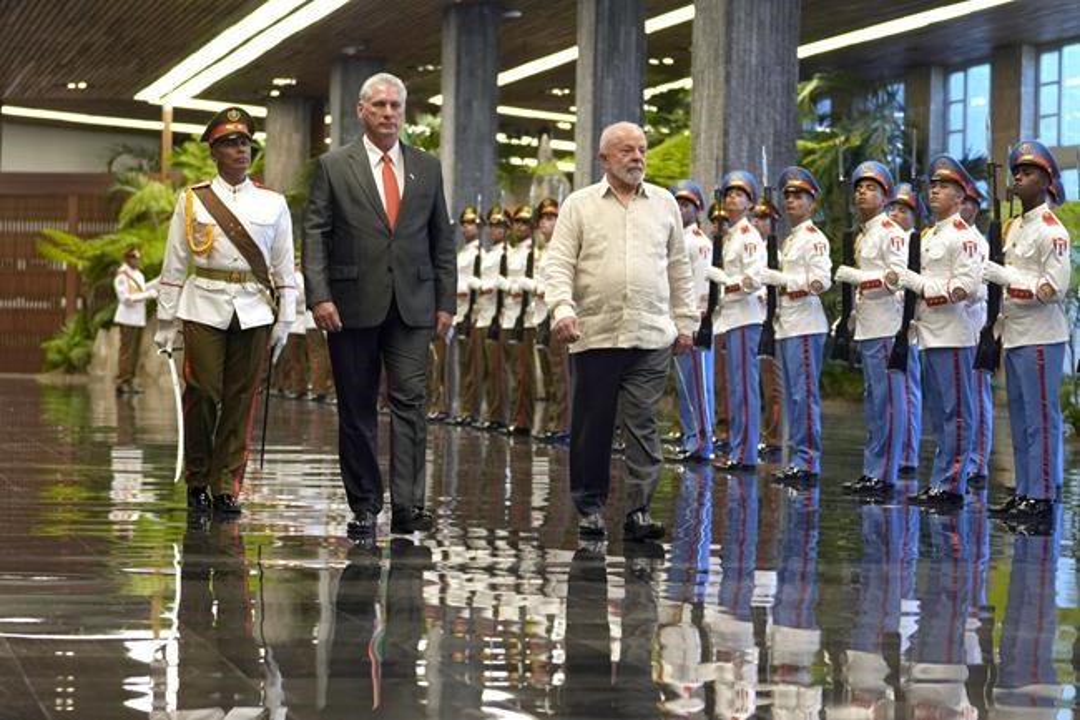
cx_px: 540
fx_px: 3149
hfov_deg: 19.5
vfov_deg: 13.0
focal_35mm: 105
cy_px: 360
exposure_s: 1/400
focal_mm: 70
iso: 1000
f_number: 2.8
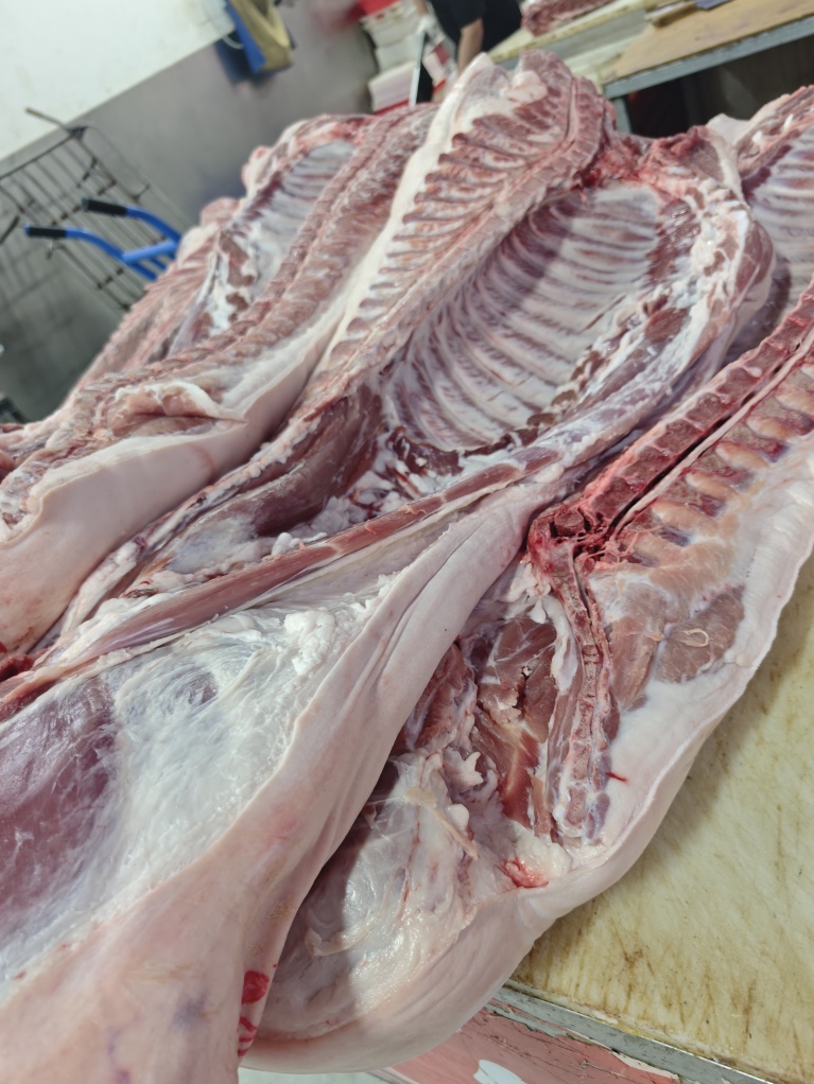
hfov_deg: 56.8
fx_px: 752
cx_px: 415
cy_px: 552
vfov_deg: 71.6
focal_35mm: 24
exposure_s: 1/100
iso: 500
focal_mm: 6.68
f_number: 1.44
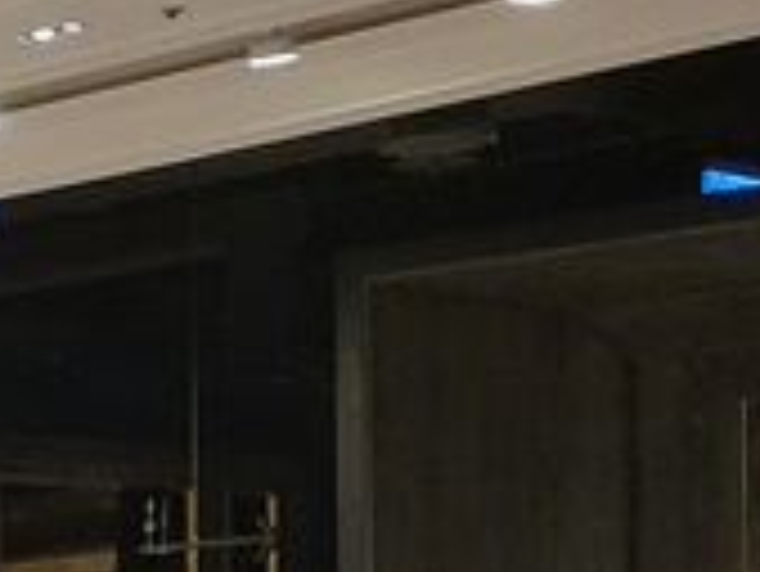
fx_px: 3383
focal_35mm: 154
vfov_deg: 9.4
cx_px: -791
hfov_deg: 11.5
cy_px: 883
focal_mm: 5.4
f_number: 1.8
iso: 320
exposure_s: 1/120
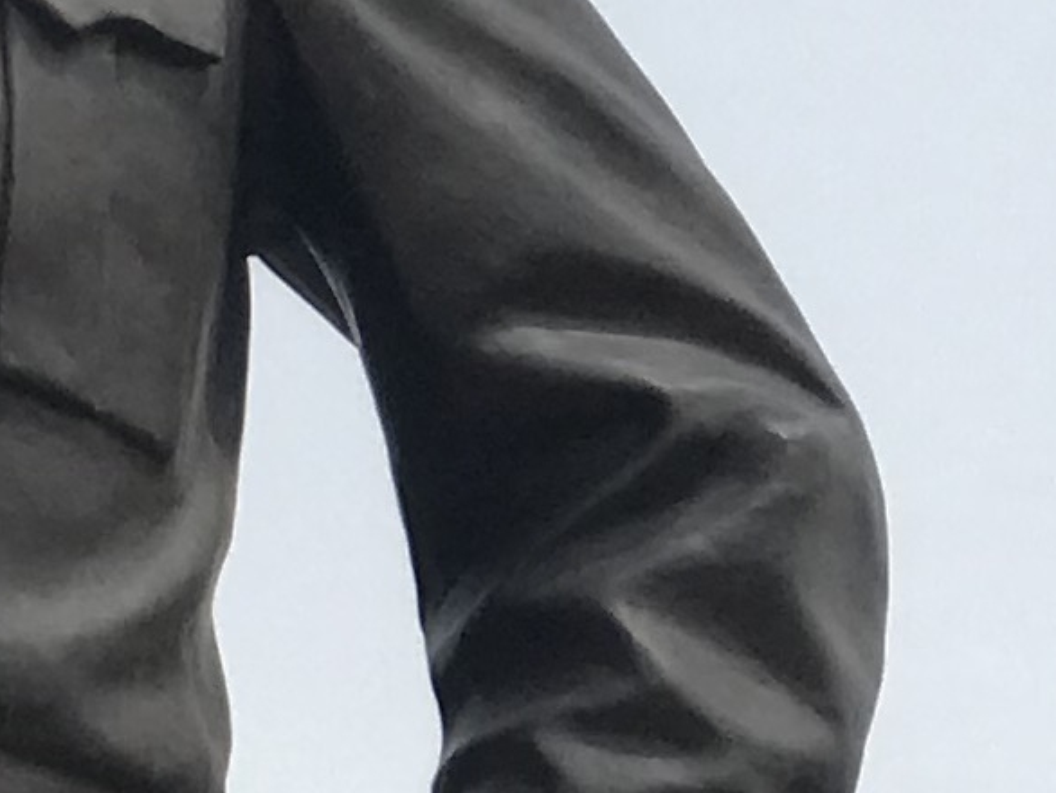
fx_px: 11963
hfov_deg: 4.9
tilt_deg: +20.3
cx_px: -1779
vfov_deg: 3.8
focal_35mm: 392
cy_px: 433
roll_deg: +0.6
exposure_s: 1/1312
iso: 20
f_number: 2.8
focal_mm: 6.6
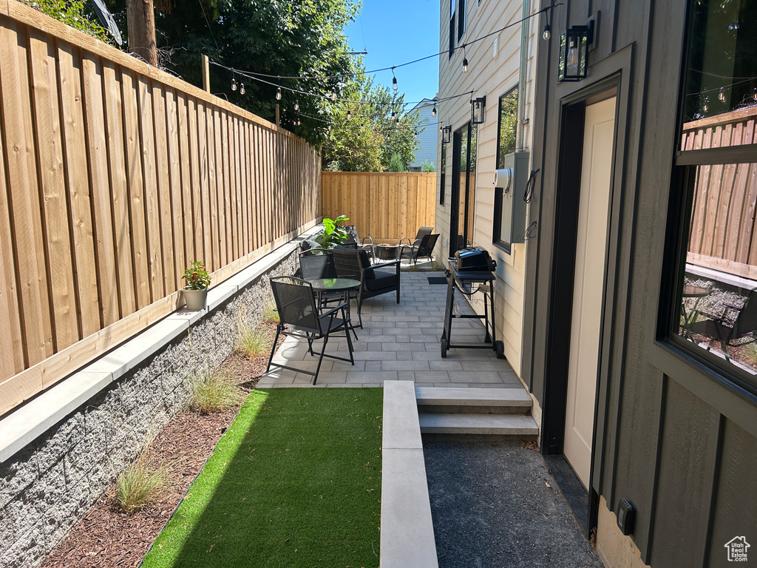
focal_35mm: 26
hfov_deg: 67.3
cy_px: 284
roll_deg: +0.1
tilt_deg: -10.0
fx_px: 569
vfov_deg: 53.1
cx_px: 378
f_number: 1.5
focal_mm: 5.7
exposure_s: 1/1698
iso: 50
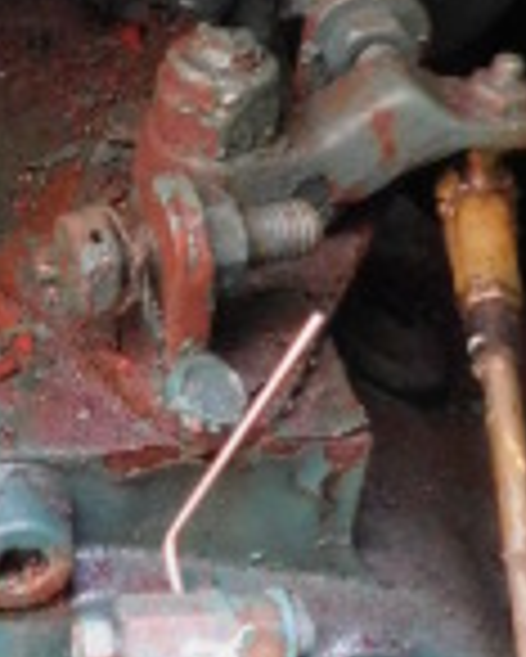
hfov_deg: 15.9
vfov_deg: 19.9
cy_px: 310
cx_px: 54
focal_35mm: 96
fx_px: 1866
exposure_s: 1/5
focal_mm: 4.1
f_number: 3
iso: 800
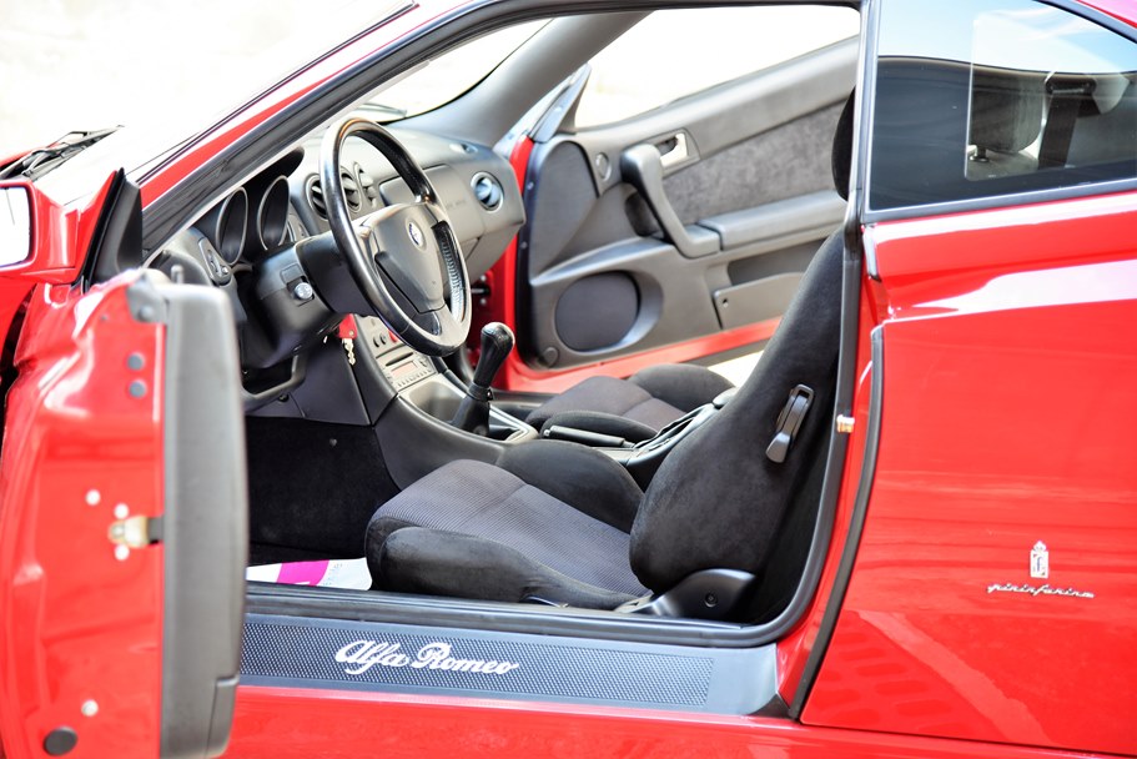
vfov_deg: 14.4
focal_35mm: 95
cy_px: 380
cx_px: 568
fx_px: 3001
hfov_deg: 21.5
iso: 1100
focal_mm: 95
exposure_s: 1/60
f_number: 4
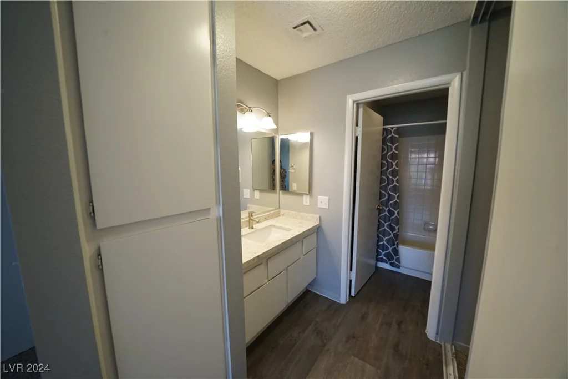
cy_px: 190
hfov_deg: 112.6
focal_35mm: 12
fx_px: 189
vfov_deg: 90.0
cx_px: 284
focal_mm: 12
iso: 4000
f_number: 6.3
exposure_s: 1/250
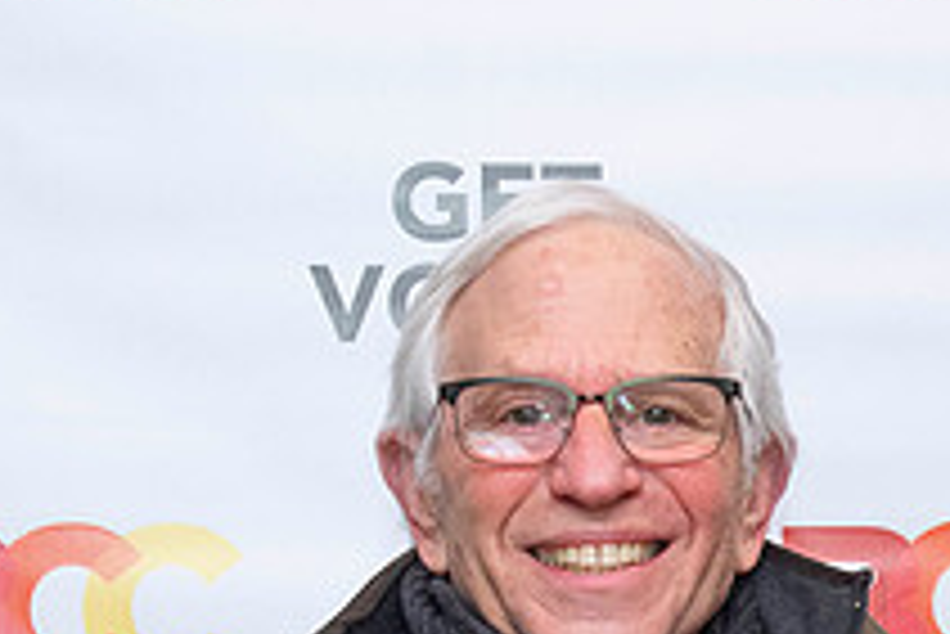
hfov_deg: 10.9
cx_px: 1167
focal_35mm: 184
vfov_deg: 7.4
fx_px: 4859
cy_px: 875
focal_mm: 38
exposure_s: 1/125
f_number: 6.3
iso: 1250
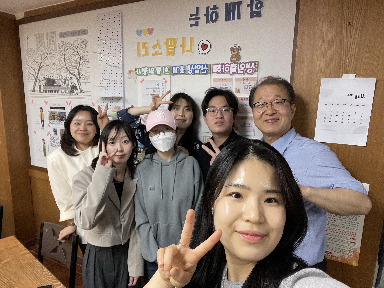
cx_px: 192
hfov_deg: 73.9
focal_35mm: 23
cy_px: 144
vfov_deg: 58.9
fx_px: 255
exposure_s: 1/60
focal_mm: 2.71
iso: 250
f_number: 2.2
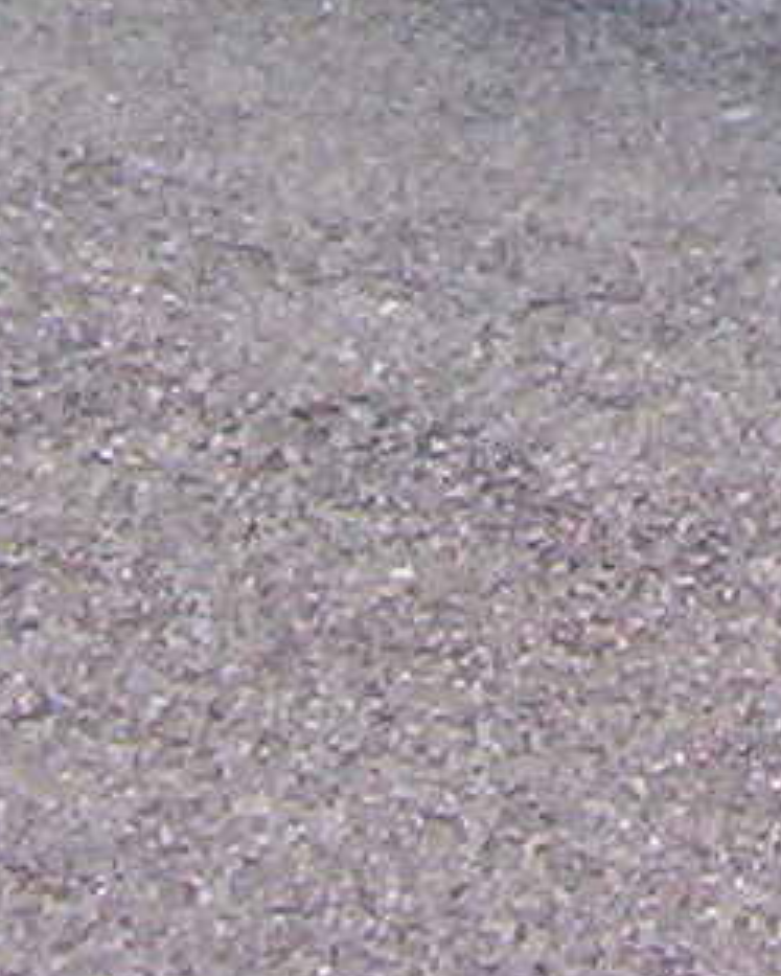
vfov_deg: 9.3
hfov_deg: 8.0
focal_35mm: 185
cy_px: -1390
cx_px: 1543
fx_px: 5343
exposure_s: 1/408
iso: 100
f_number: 2.76
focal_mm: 5.54
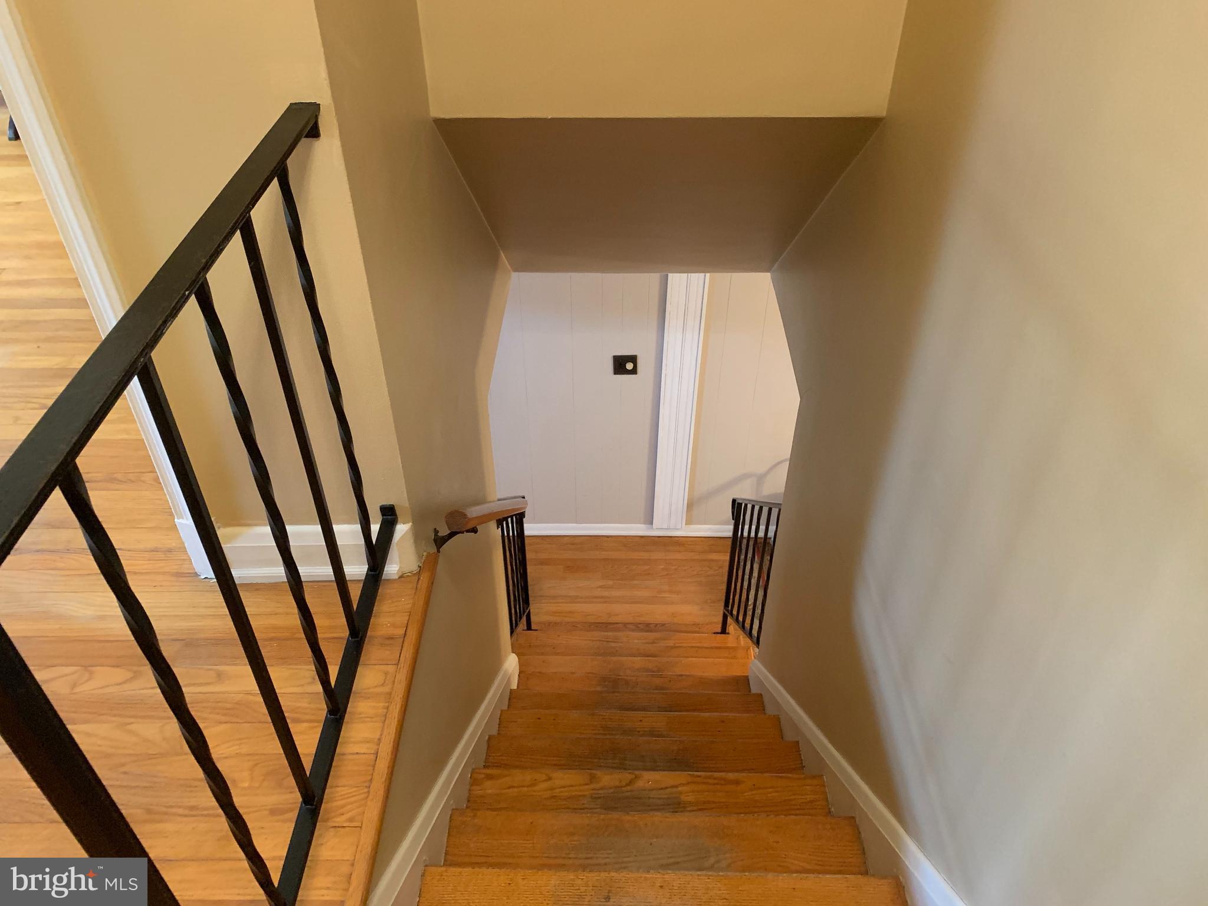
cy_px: 453
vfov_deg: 53.1
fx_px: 907
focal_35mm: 26
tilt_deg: -42.5
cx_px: 604
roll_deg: +1.6
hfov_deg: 67.3
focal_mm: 4.25
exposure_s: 1/30
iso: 640
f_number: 1.8
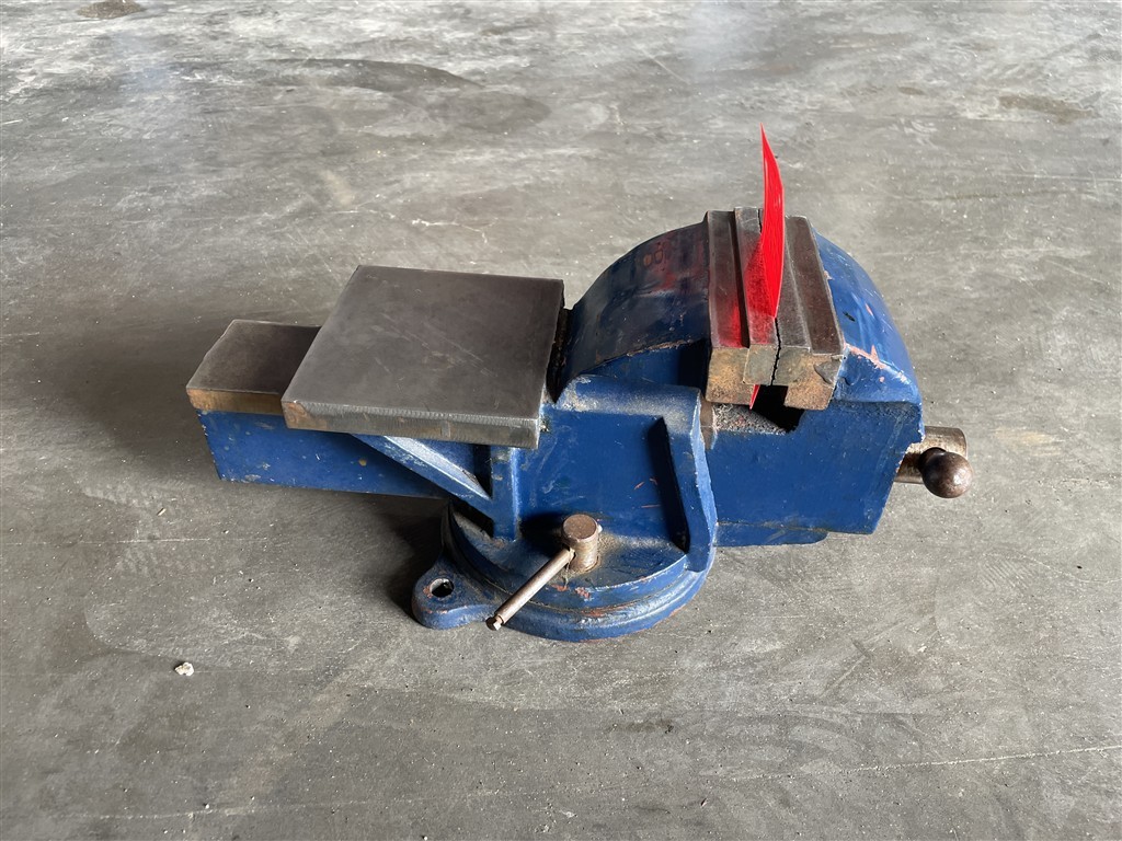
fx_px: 843
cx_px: 561
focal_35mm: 26
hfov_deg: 67.3
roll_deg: +1.6
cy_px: 420
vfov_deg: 53.1
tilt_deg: -38.2
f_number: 1.6
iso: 125
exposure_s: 1/120
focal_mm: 4.2
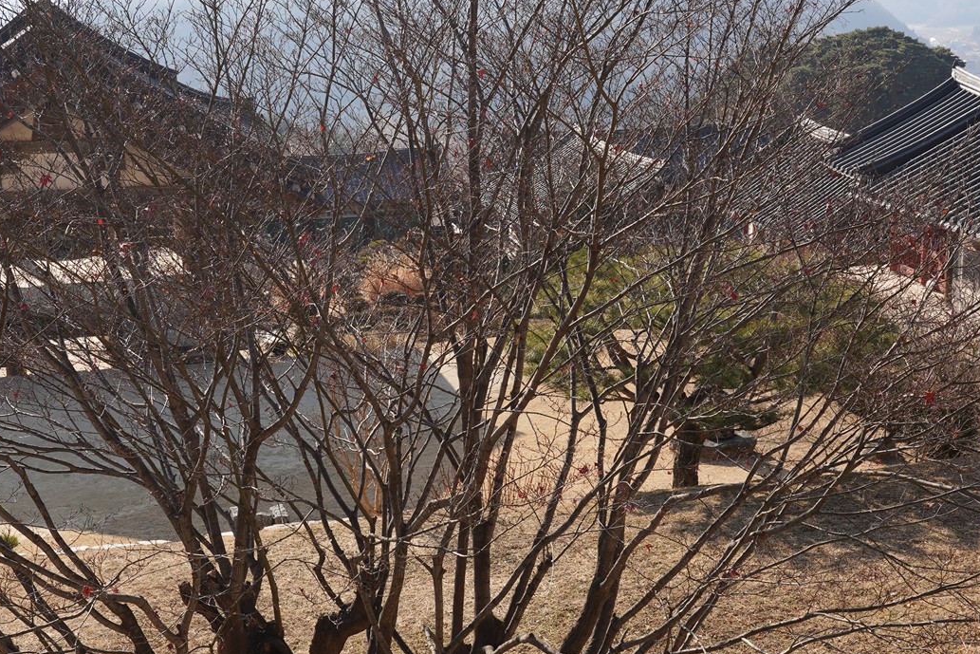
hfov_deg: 33.4
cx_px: 541
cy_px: 372
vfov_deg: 22.6
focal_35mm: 60
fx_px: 1633
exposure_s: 1/100
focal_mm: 31
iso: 100
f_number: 10
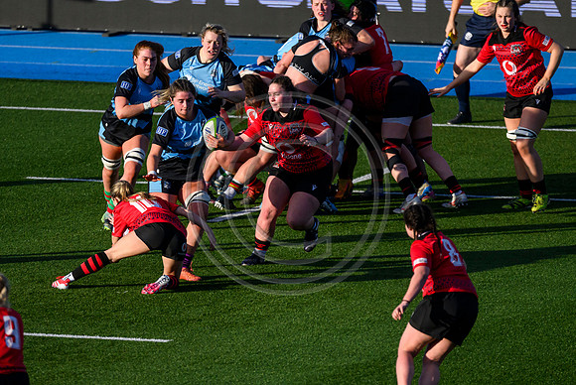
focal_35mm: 814
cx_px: 230
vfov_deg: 1.7
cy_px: 277
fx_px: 13042
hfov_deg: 2.5
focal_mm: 560
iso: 1250
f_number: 4
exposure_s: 1/8000
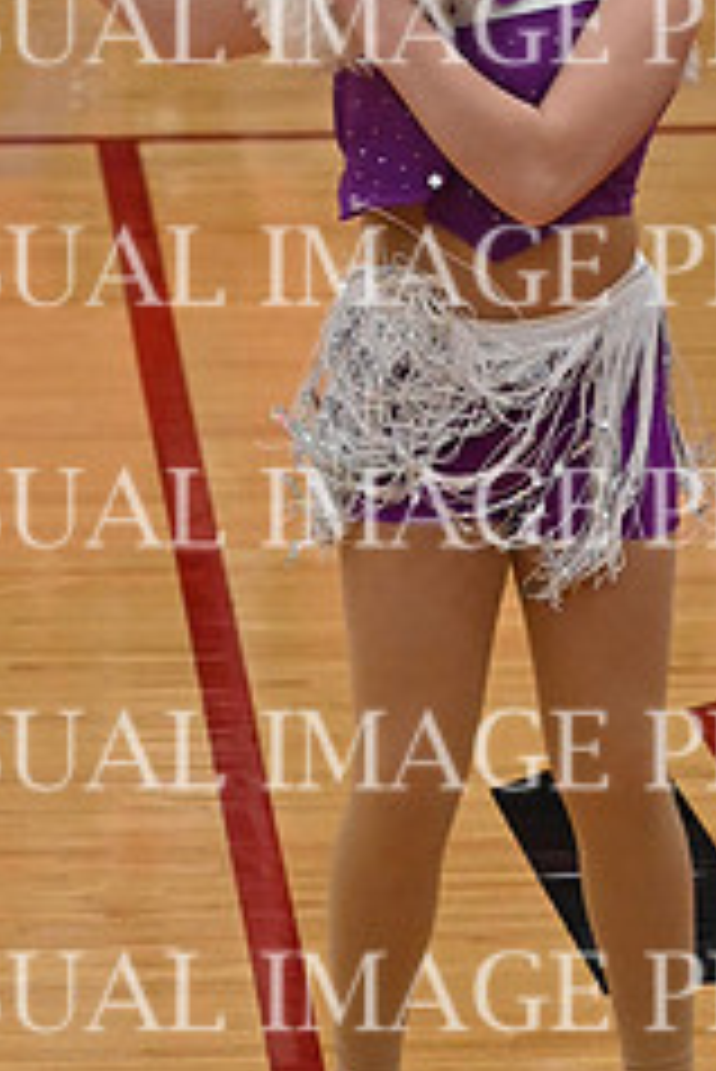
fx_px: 17902
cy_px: 387
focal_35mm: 601
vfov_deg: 3.4
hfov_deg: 2.3
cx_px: 615
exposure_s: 1/400
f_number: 4
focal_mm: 165
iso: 5000
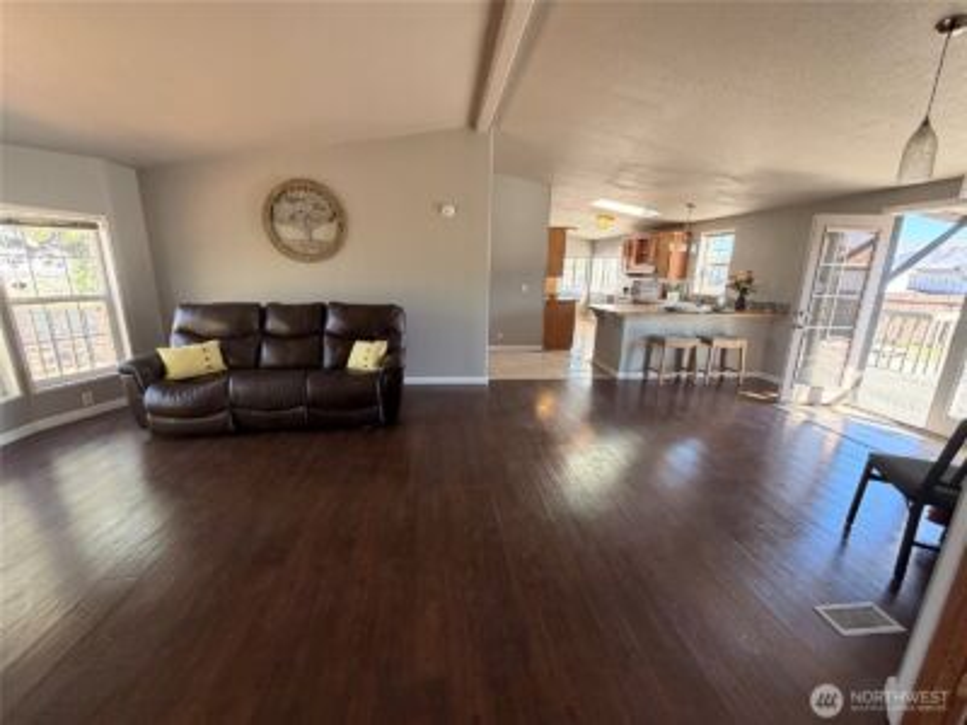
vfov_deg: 85.7
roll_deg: -2.3
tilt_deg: -12.9
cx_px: 484
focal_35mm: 14
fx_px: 391
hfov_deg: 102.1
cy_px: 362
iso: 200
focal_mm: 2.22
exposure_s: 1/121
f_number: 2.2
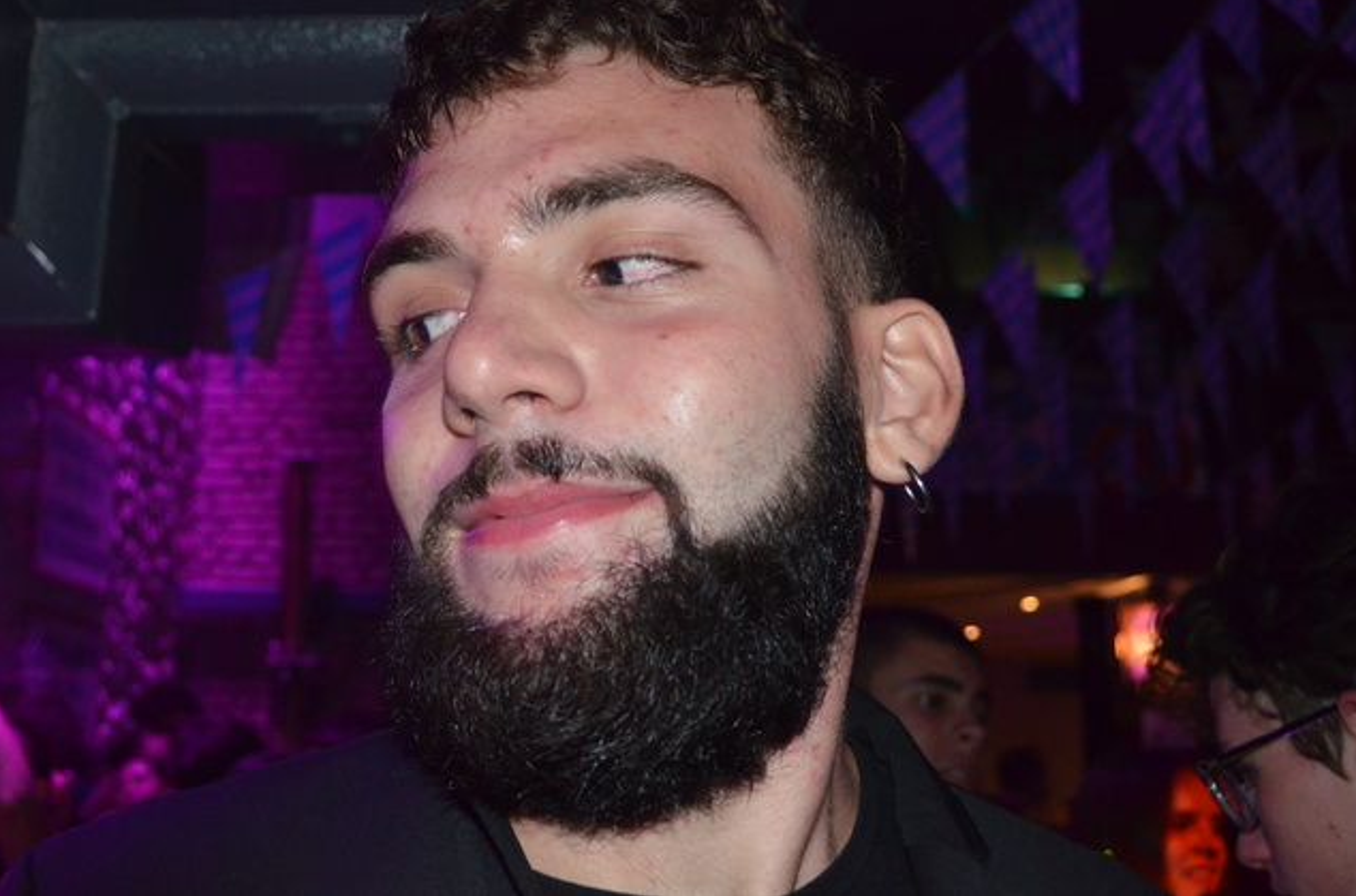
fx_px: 1690
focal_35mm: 45
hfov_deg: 43.5
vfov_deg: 29.6
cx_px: 535
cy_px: 338
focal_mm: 24
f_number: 4
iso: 2500
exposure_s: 1/60
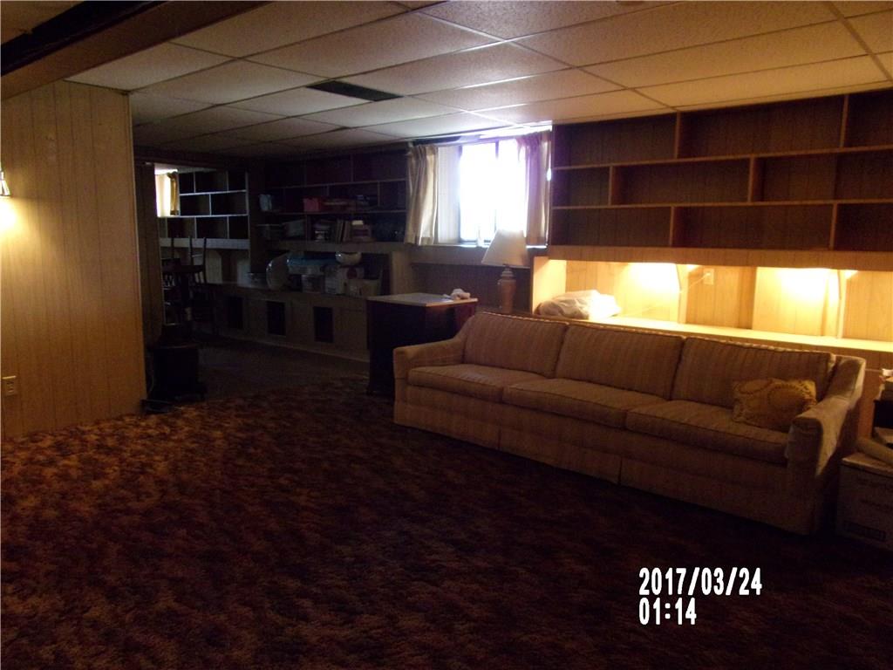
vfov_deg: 56.8
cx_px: 446
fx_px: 619
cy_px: 335
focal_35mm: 24
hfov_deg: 71.6
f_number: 3.3
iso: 433
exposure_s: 1/17
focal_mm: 4.3
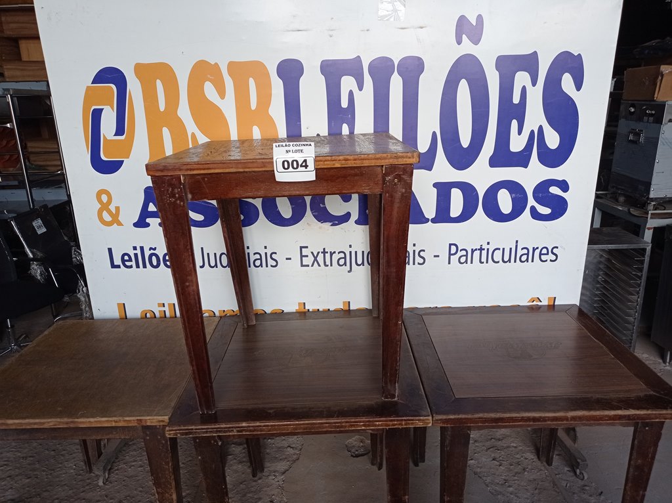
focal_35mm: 28
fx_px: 543
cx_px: 336
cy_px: 252
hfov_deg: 63.5
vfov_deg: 49.7
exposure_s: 1/133
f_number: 1.79
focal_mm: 4.7
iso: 105
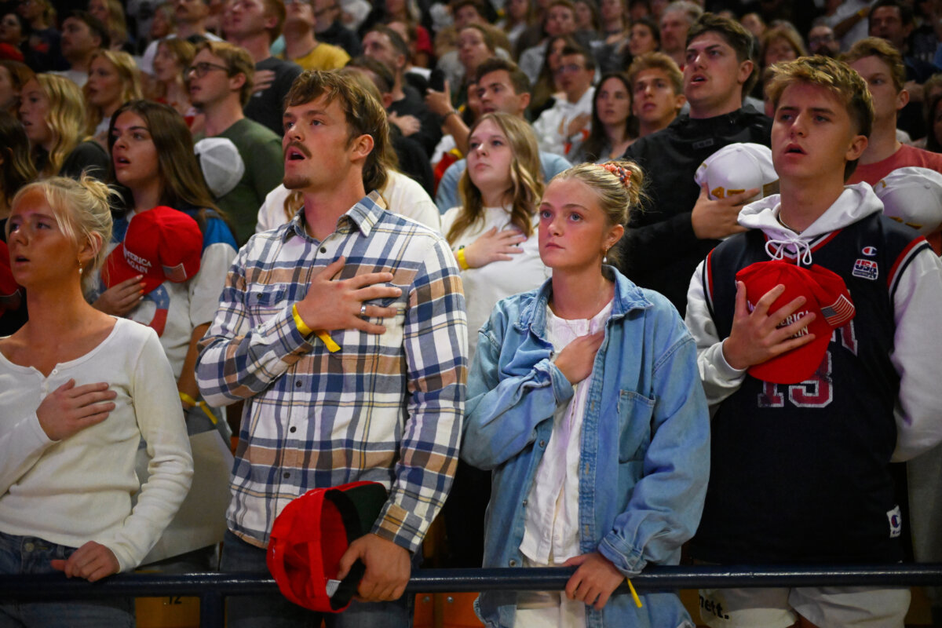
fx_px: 1047
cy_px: 314
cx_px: 471
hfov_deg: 48.5
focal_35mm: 40
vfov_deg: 33.4
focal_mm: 40
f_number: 2
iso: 8000
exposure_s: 1/800
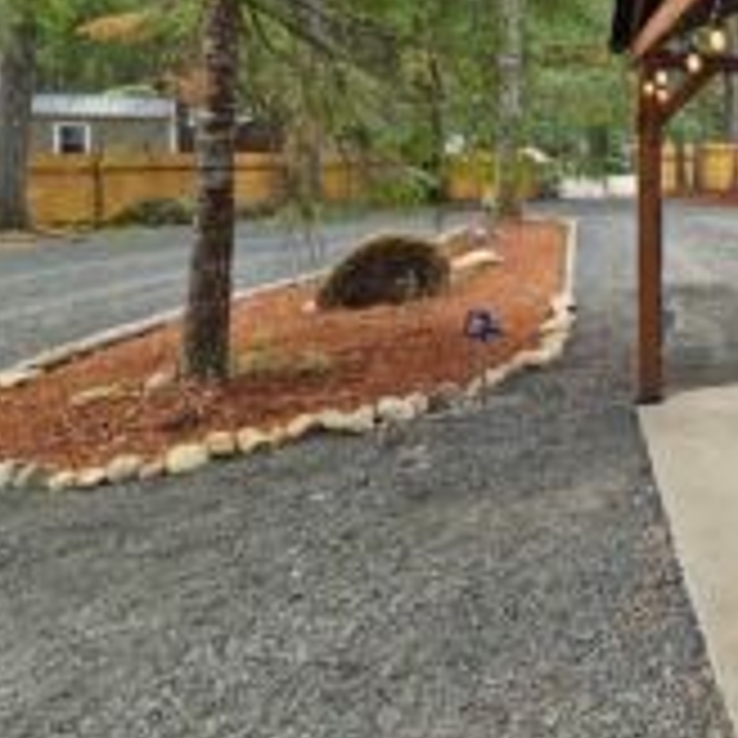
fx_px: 675
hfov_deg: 41.4
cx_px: 864
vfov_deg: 53.7
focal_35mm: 28
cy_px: 153
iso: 50
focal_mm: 2.2
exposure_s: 1/120
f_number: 2.2
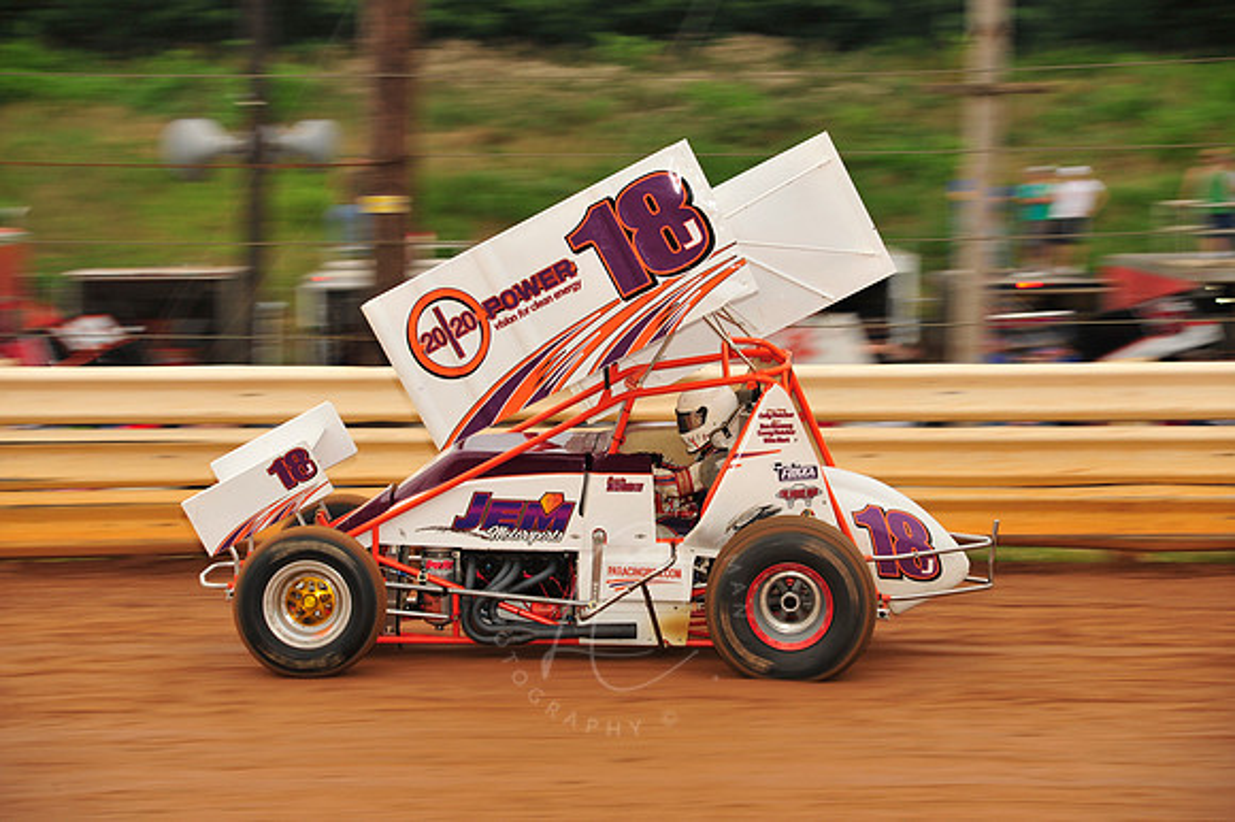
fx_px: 5314
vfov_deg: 8.8
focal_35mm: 155
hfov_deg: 13.3
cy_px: 411
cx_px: 618
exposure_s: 1/320
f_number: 8
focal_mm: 155
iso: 500
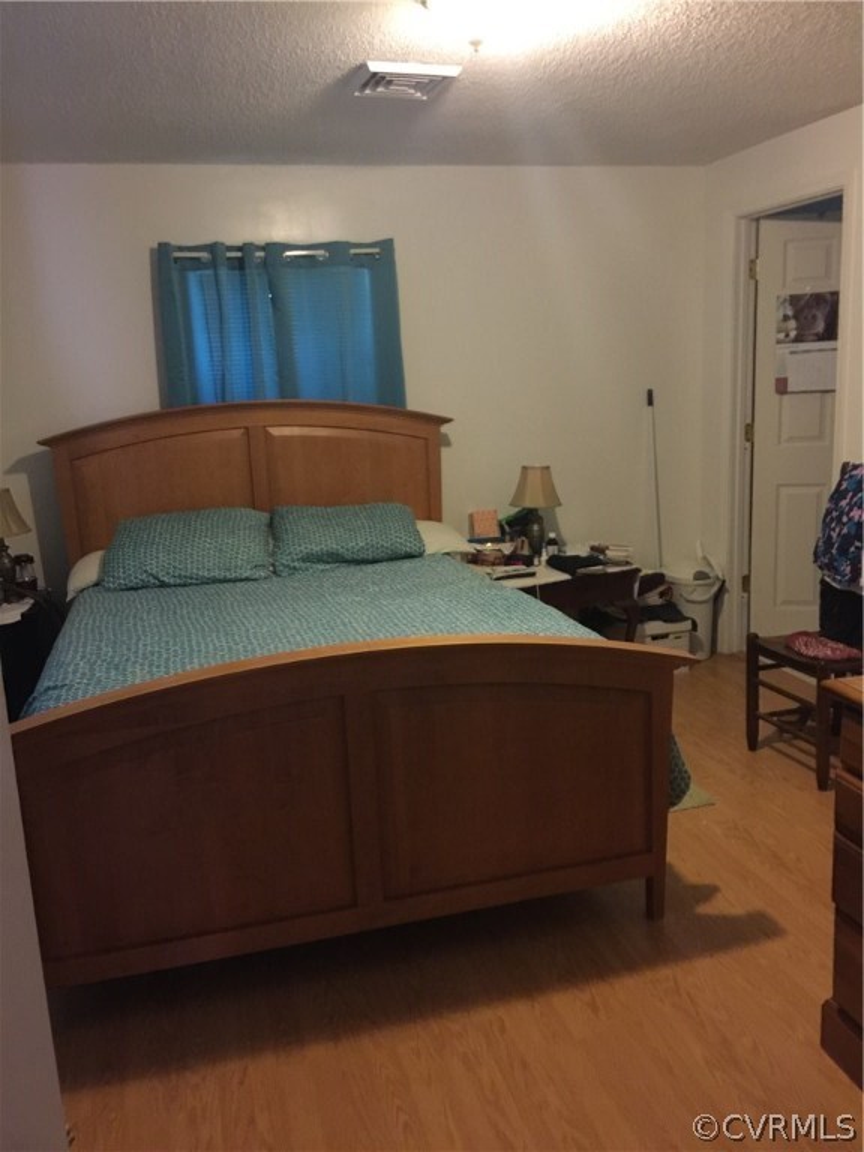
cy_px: 576
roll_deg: +3.3
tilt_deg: -9.4
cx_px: 432
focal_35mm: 29
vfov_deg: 61.7
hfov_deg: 48.2
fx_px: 965
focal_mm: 4.15
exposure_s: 1/4
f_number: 2.2
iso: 125
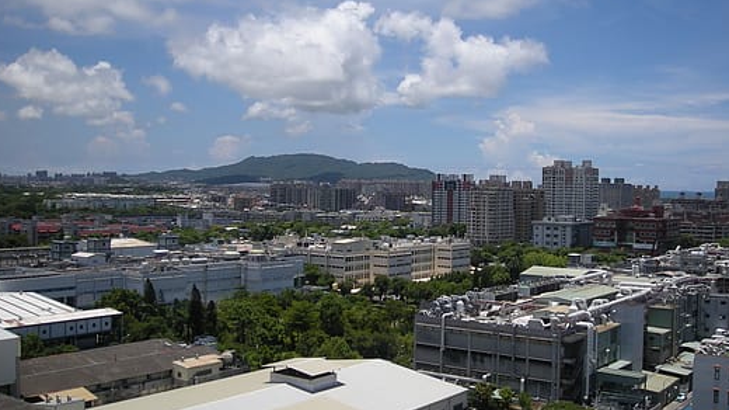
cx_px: 380
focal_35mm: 44
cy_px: 167
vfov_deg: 27.0
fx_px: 850
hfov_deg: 46.4
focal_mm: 5.7
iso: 64
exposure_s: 1/473
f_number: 5.7
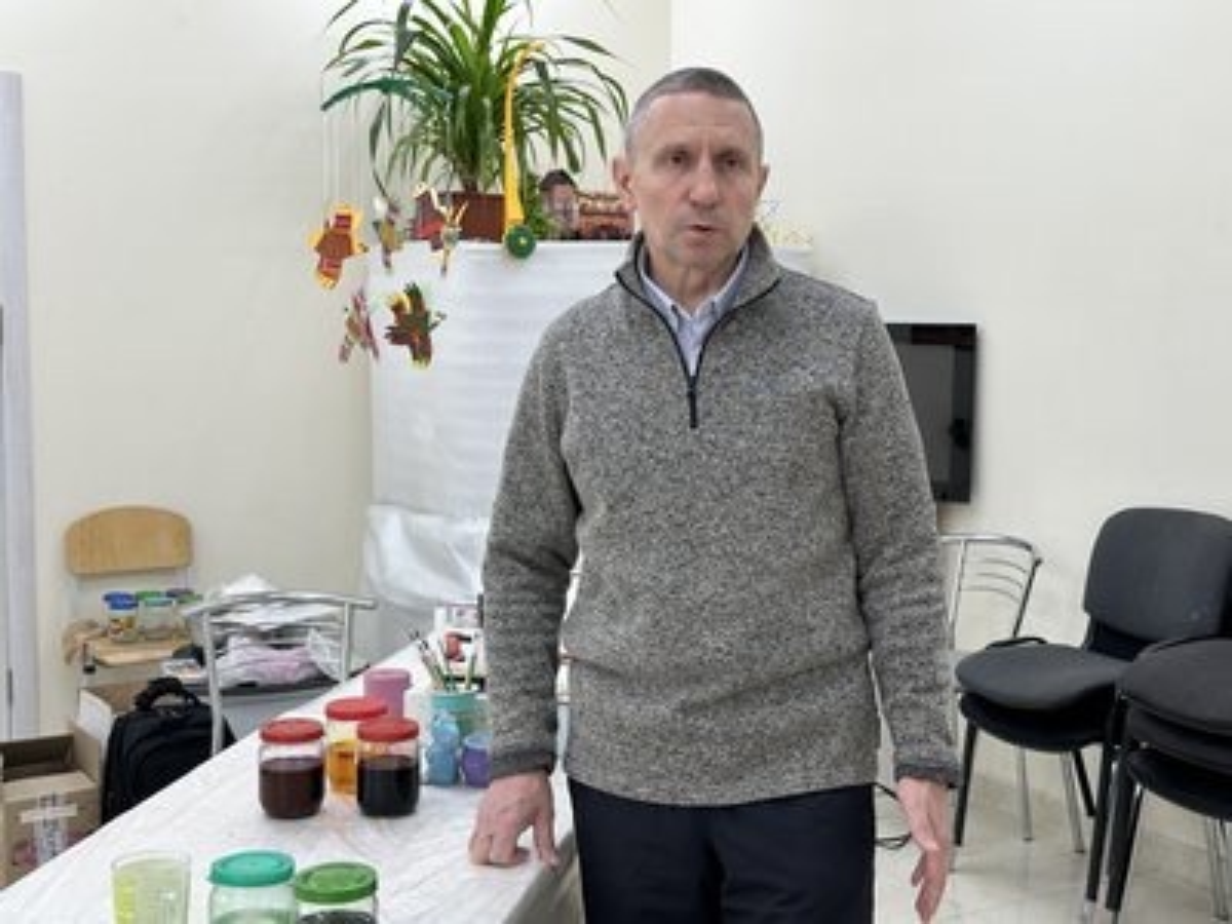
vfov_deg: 30.3
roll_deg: +0.2
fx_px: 1708
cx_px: 616
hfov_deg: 39.7
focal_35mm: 48
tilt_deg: -5.5
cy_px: 462
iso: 50
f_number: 1.78
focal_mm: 6.86
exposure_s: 1/127
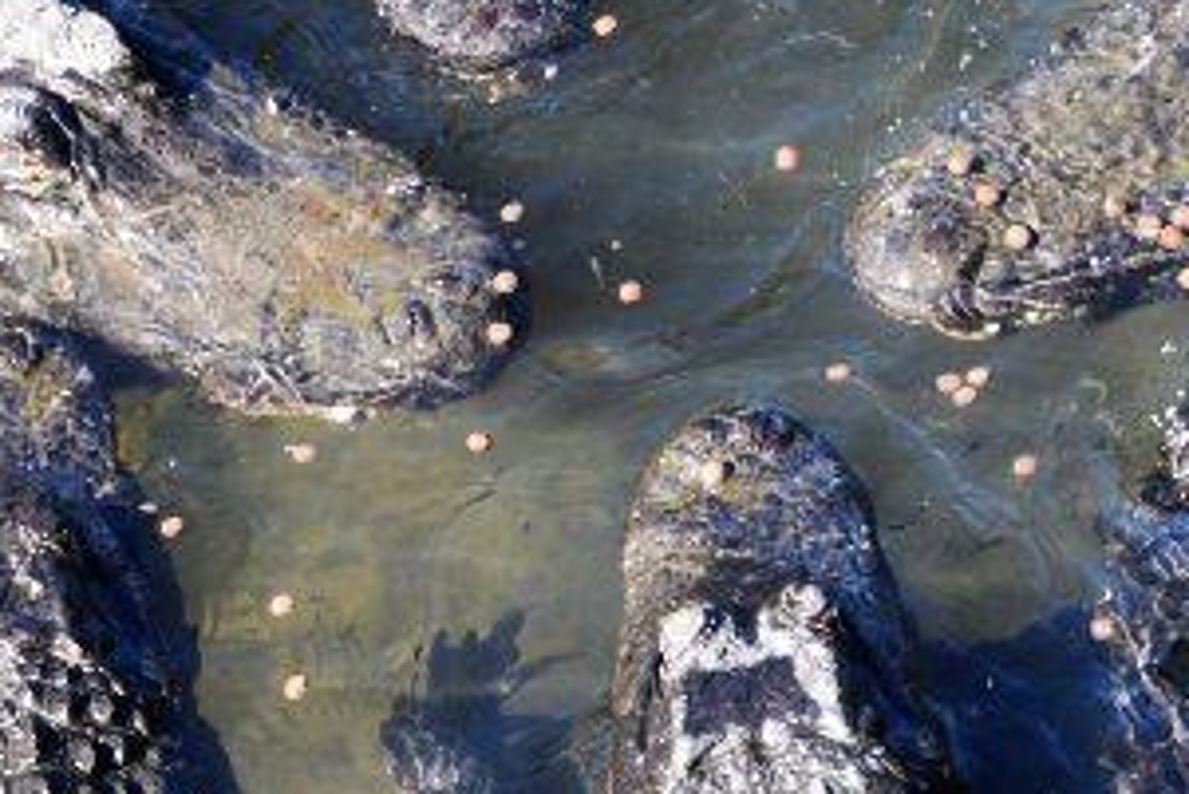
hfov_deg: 9.5
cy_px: 199
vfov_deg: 6.4
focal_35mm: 216
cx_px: 577
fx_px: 7137
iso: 400
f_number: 5
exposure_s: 1/400
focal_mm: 65
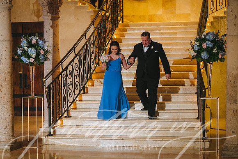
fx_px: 562
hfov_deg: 23.9
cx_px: 119
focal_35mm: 85
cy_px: 80
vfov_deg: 16.1
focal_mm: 85
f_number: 2
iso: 1600
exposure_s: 1/160
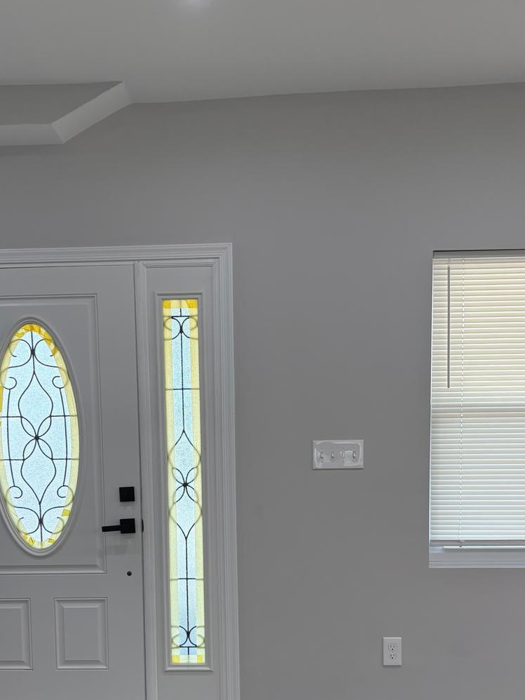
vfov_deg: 45.8
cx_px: 219
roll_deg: +0.4
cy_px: 486
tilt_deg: -4.3
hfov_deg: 35.9
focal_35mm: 40
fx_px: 809
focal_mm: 5.96
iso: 80
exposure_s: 1/218
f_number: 1.6
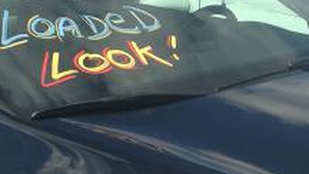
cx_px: 180
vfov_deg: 9.0
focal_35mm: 133
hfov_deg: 16.1
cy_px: 241
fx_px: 1091
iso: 50
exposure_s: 1/1427
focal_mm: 4.12
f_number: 2.4
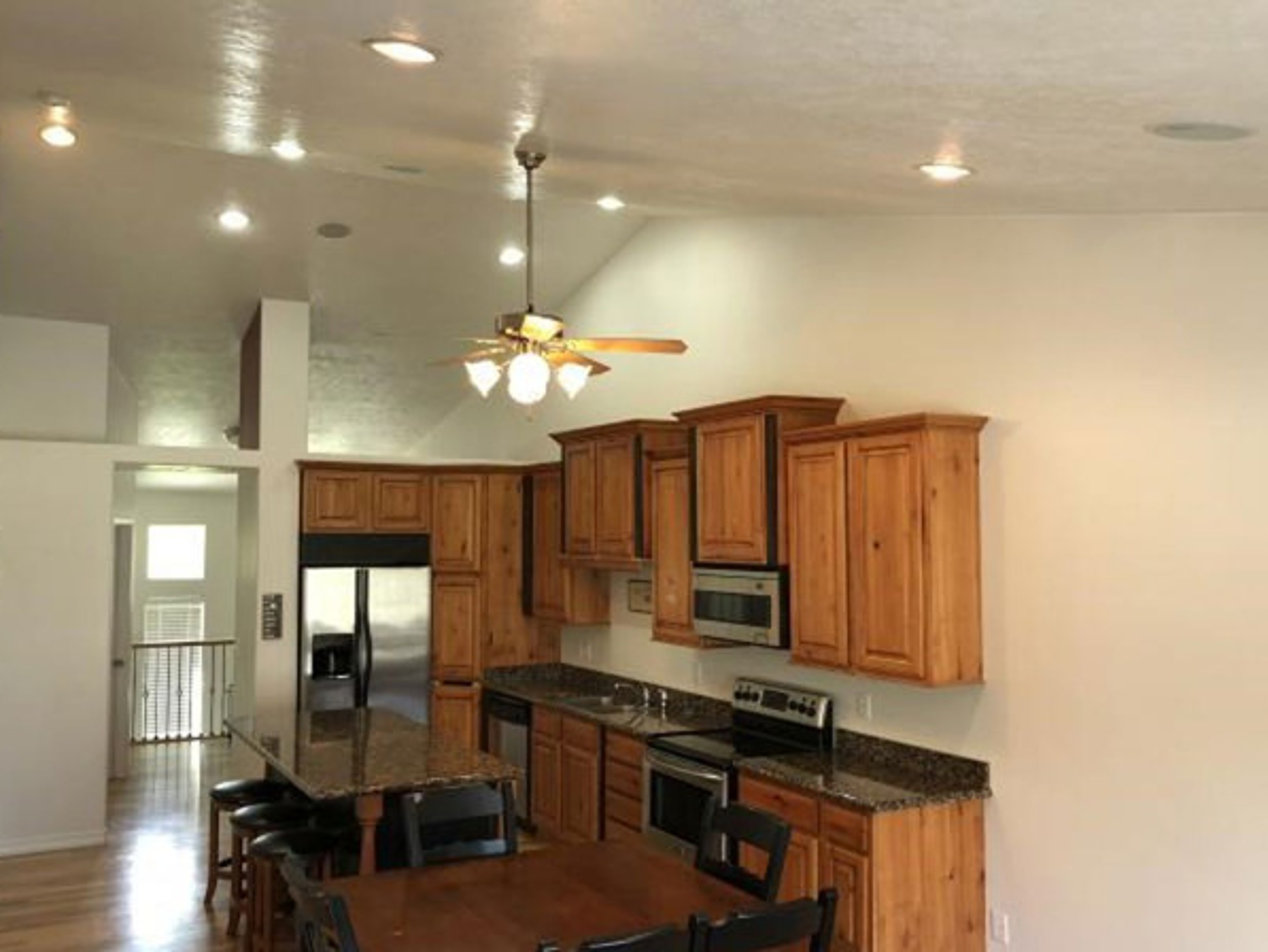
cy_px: 493
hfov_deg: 59.9
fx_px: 1099
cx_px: 597
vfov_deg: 46.8
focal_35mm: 30
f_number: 1.8
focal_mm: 4
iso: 40
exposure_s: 1/24
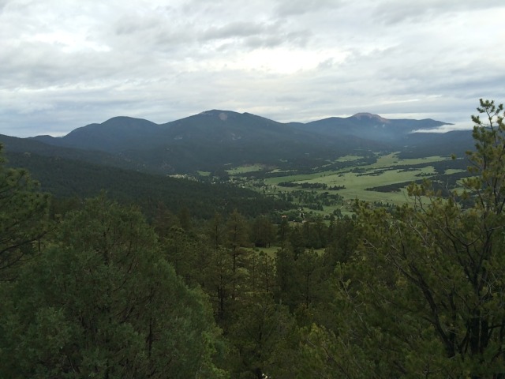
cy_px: 190
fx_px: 423
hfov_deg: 61.7
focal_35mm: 29
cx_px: 252
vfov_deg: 48.2
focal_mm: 4.15
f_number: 2.2
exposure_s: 1/264
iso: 32
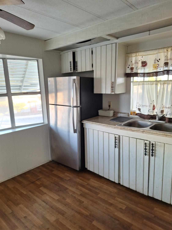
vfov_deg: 73.9
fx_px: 152
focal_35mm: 23
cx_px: 86
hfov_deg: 58.9
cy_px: 115
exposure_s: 1/40
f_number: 1.8
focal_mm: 5.54
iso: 64
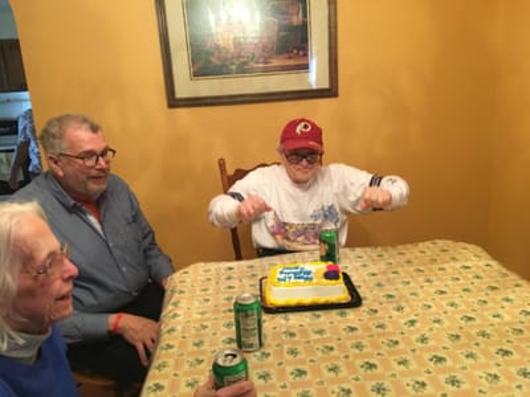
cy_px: 198
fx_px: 444
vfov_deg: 48.2
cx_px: 265
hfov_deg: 61.7
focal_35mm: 29
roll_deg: +4.0
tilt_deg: -16.1
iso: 160
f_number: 2.2
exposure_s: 1/30
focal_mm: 4.15
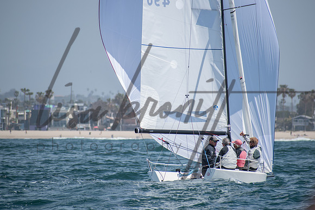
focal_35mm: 466
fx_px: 4080
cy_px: 105
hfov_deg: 4.4
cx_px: 161
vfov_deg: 3.0
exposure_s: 1/640
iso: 200
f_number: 6.3
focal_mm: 300
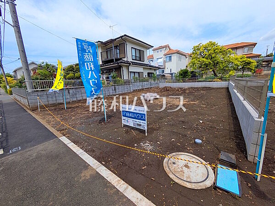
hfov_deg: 102.1
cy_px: 103
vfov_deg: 85.7
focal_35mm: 14
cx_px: 138
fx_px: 111
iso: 50
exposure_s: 1/2049
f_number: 2.2
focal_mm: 1.83
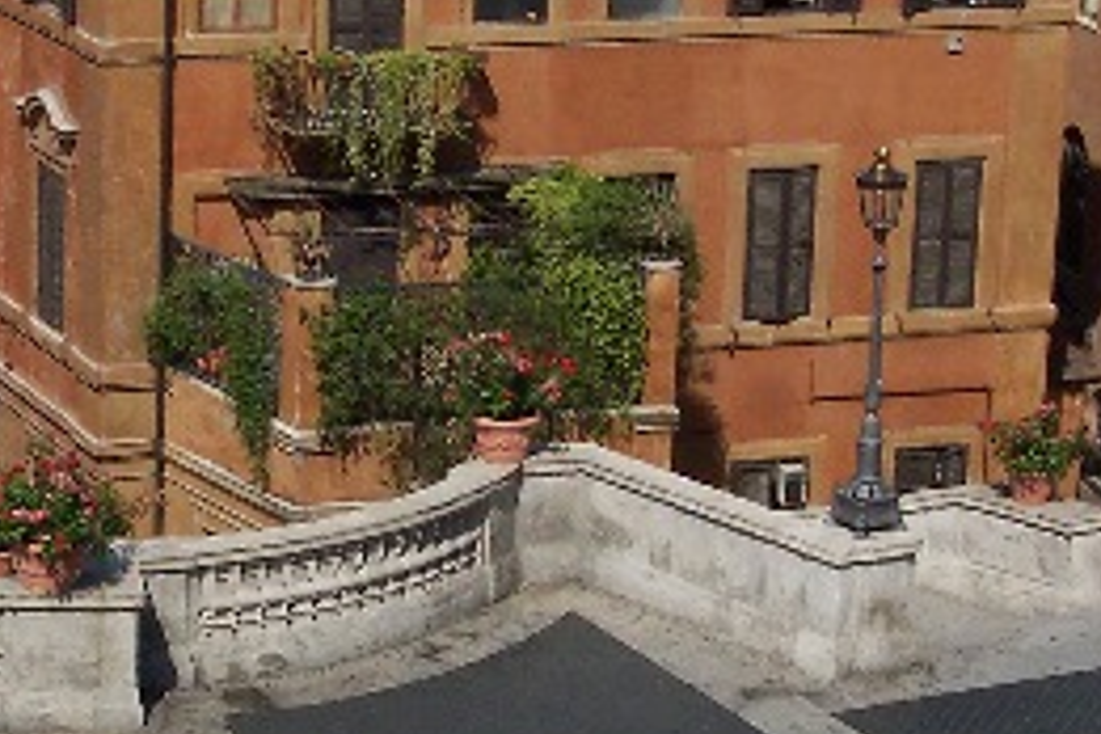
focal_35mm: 121
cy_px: 173
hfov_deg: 16.9
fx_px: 3700
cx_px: 443
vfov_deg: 11.3
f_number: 4.8
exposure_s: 1/1000
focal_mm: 8
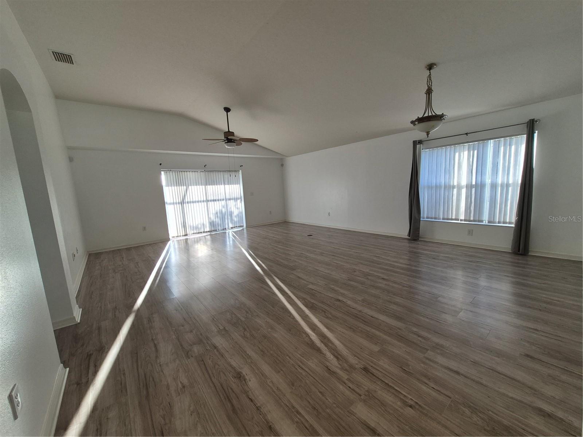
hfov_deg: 106.2
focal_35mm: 13
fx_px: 219
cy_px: 218
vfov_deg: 89.9
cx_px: 292
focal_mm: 1.74
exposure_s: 1/120
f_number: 2.2
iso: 80
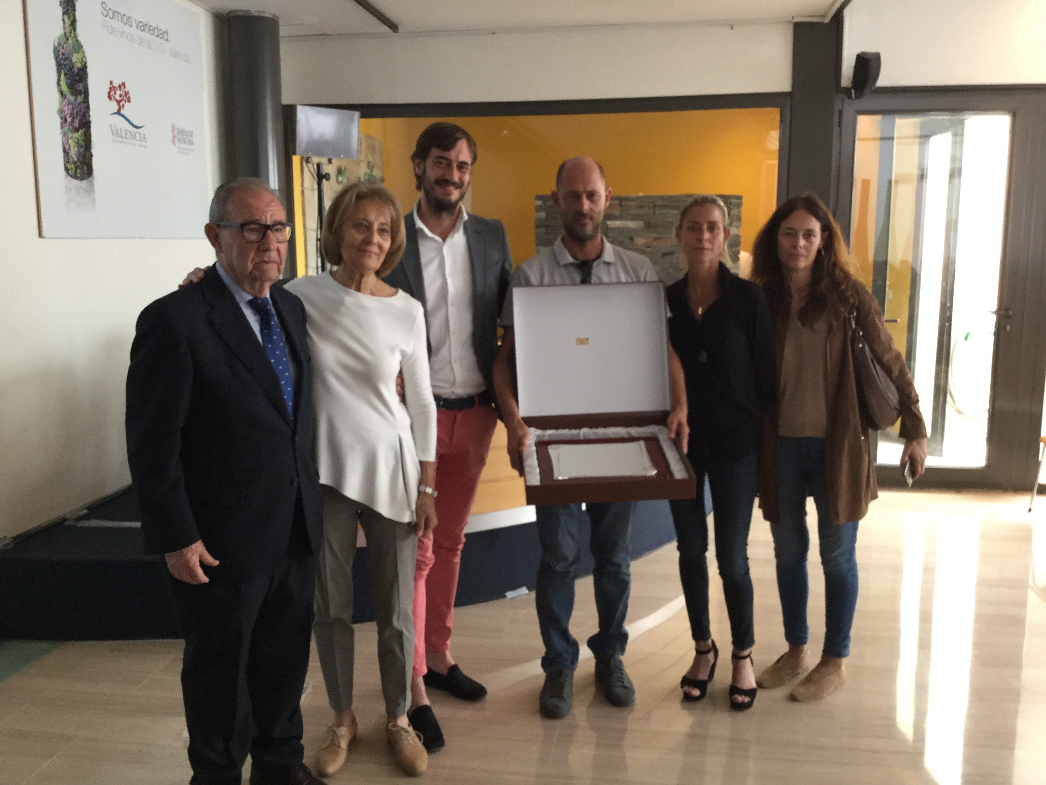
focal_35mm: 31
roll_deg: -0.1
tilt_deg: -8.9
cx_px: 523
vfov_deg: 45.4
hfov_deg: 58.4
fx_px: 937
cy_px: 392
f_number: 2.4
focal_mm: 3.3
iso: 100
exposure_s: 1/33
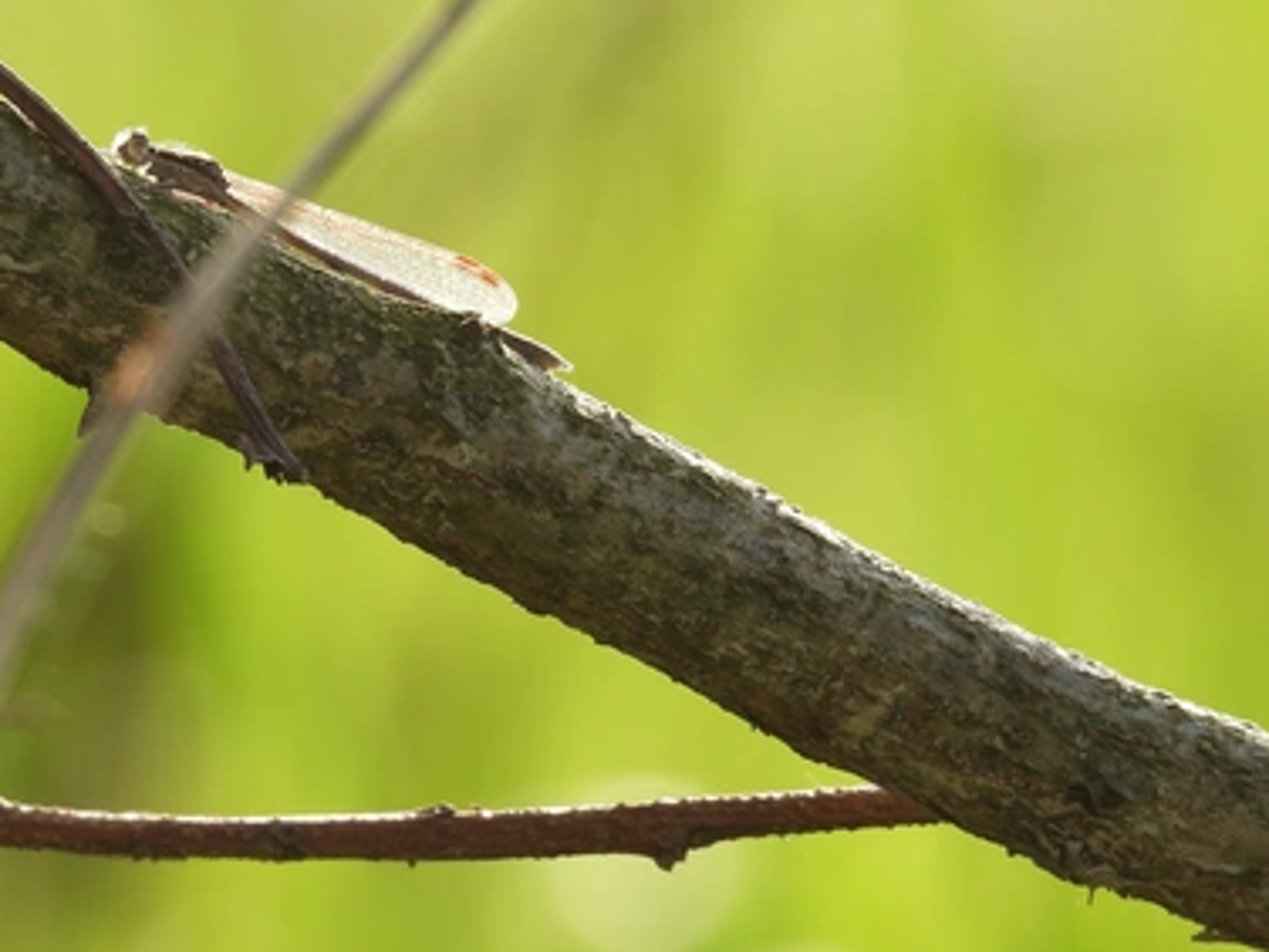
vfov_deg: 1.1
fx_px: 49967
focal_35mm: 1363
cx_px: 223
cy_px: 338
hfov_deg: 1.5
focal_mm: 143
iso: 100
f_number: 5.6
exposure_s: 1/160
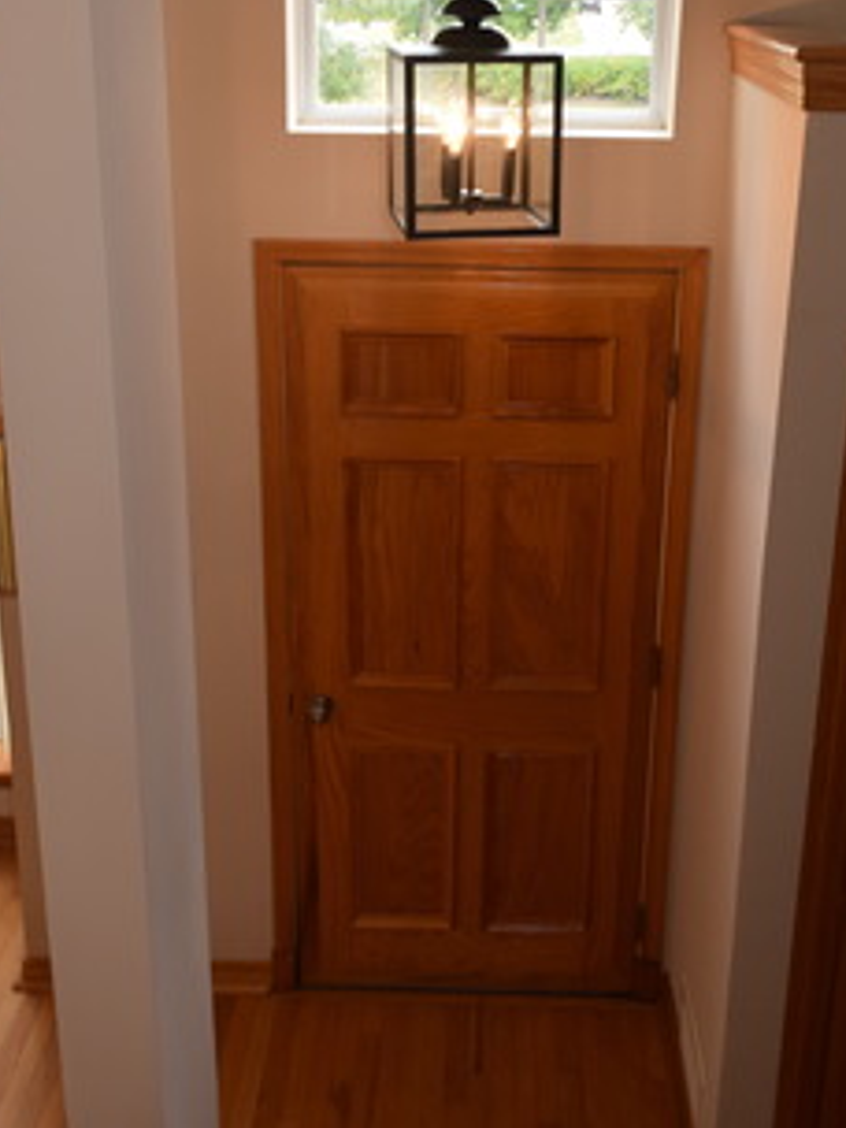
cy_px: 338
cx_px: 479
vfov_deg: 44.8
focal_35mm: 41
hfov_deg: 35.1
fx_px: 1336
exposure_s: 1/125
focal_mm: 18
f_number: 5.6
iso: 560
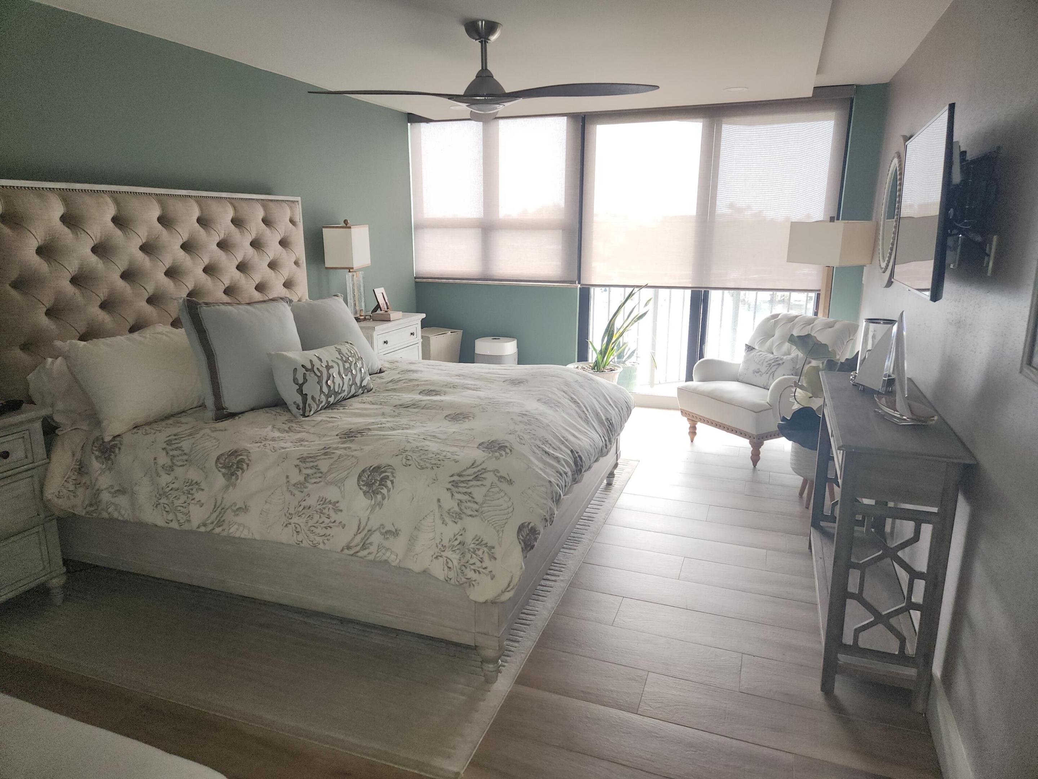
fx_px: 690
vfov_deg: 58.9
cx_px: 519
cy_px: 390
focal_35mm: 23
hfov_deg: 73.9
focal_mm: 5.4
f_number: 1.8
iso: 64
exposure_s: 1/60
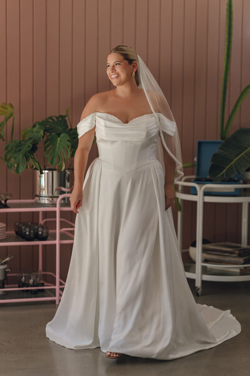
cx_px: 125
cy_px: 188
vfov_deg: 23.9
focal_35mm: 85
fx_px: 885
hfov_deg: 16.1
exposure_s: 1/800
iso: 80
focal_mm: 85
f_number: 1.8
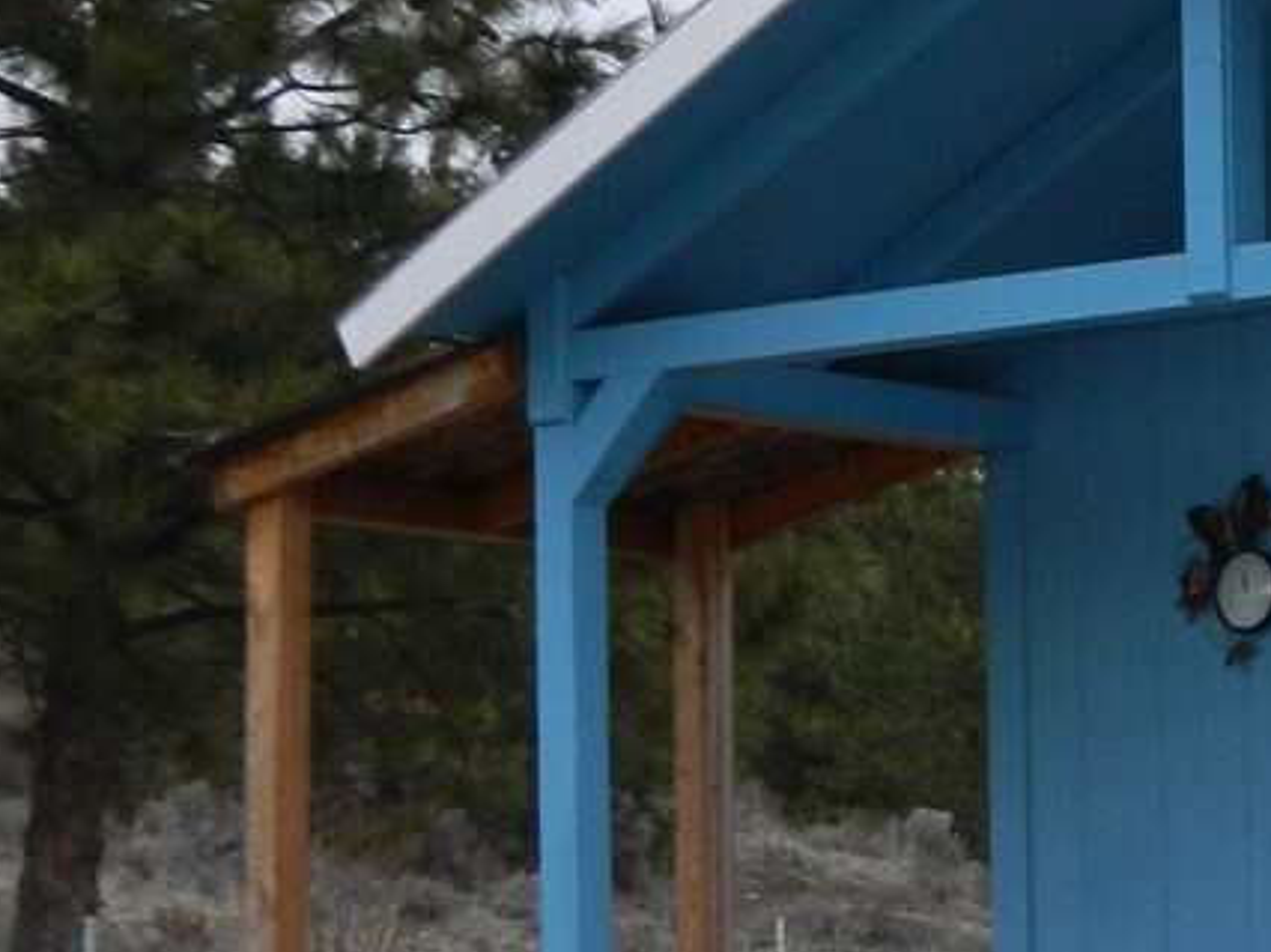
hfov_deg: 12.1
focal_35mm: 154
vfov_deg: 9.5
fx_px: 5651
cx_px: 2077
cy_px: 1000
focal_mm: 7.3
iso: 110
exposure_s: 1/200
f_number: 3.5
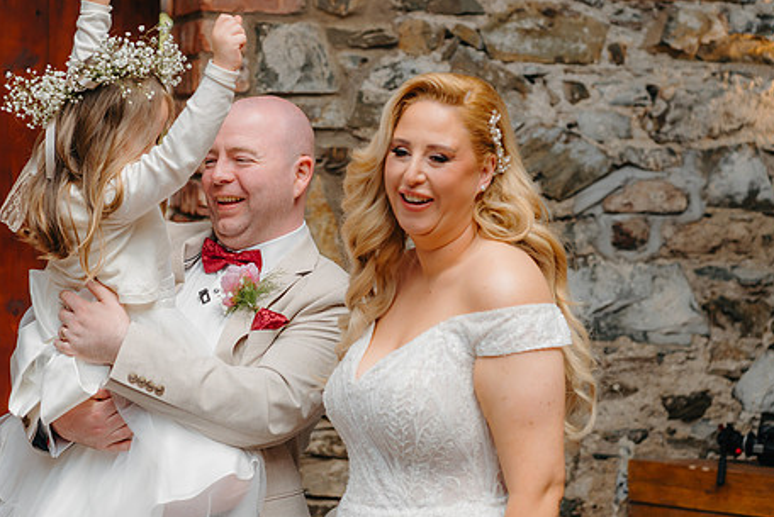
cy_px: 255
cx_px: 311
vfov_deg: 12.7
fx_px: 2324
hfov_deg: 18.9
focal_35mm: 108
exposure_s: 1/500
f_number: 3.2
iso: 200
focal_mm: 85
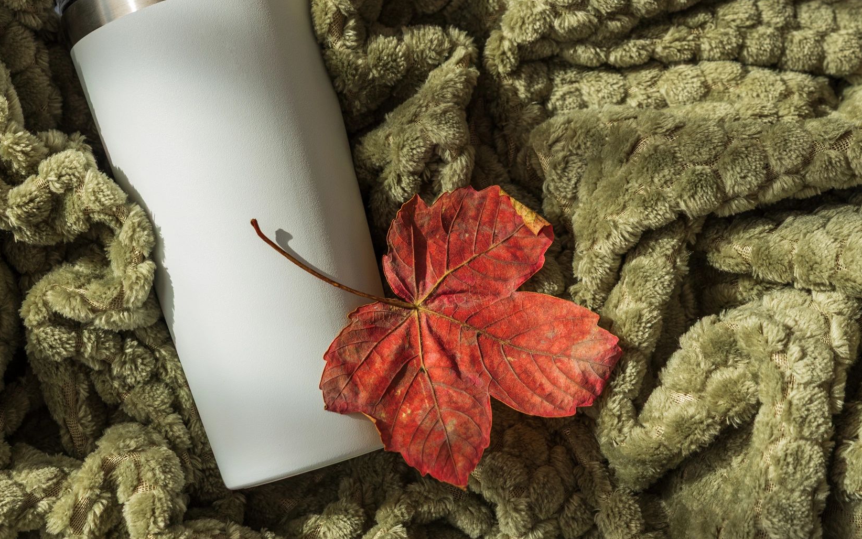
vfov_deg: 14.2
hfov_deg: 22.5
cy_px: 202
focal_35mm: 92
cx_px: 378
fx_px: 2162
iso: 100
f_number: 8
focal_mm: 70
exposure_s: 1/80
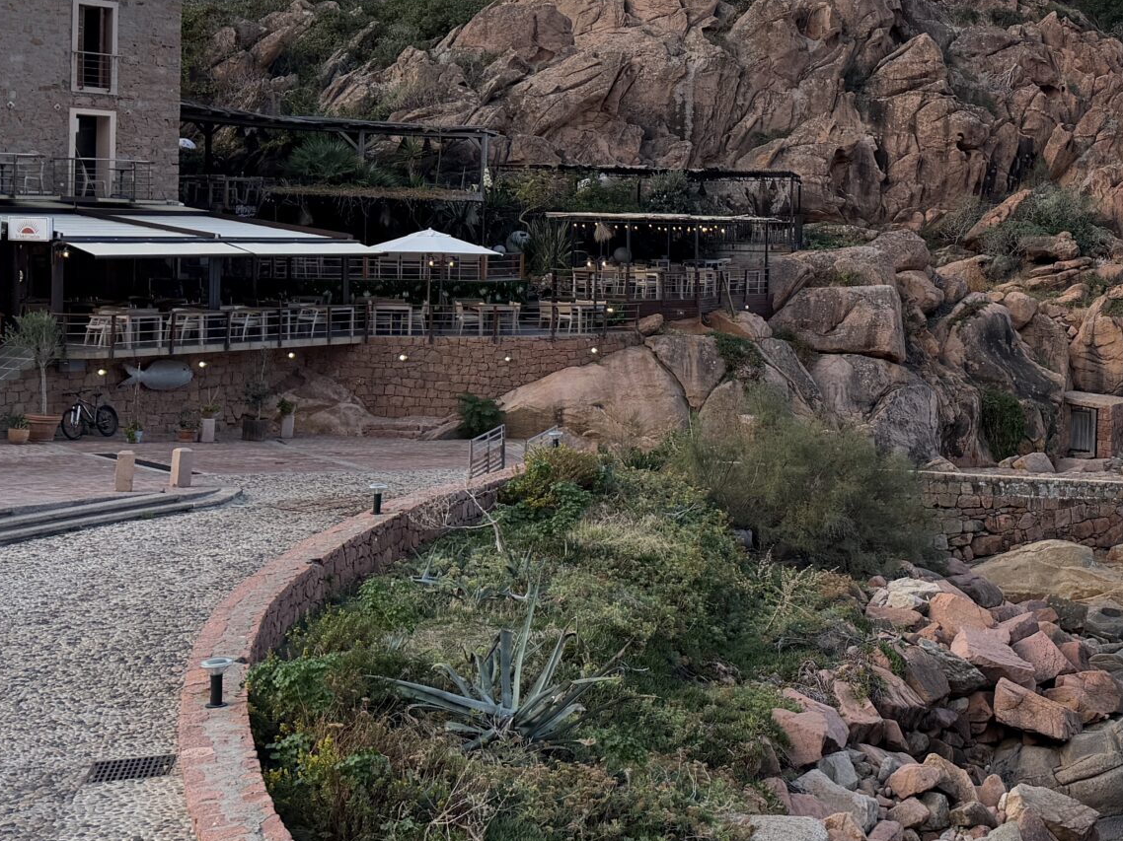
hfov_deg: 32.5
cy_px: 239
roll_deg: -0.9
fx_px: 1751
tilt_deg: -0.8
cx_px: 1145
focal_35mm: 54
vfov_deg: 26.8
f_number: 1.78
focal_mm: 6.76
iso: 80
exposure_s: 1/1522
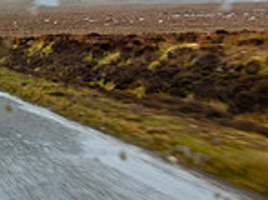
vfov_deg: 16.1
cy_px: 42
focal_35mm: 91
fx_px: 704
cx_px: -153
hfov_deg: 18.6
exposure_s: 1/125
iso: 125
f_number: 8
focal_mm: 8.8
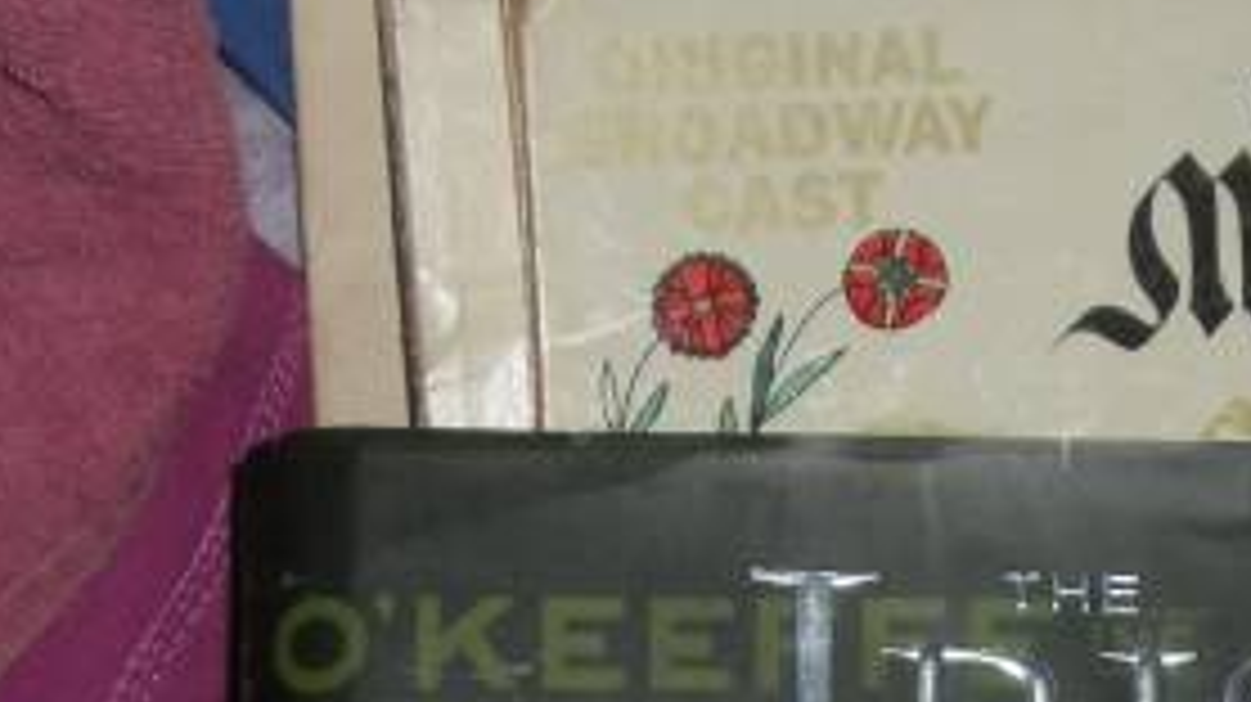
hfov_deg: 14.7
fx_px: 4807
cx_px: 1143
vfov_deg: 8.1
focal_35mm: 145
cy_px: 1179
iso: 64
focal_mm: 7.9
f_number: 2.8
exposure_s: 1/60
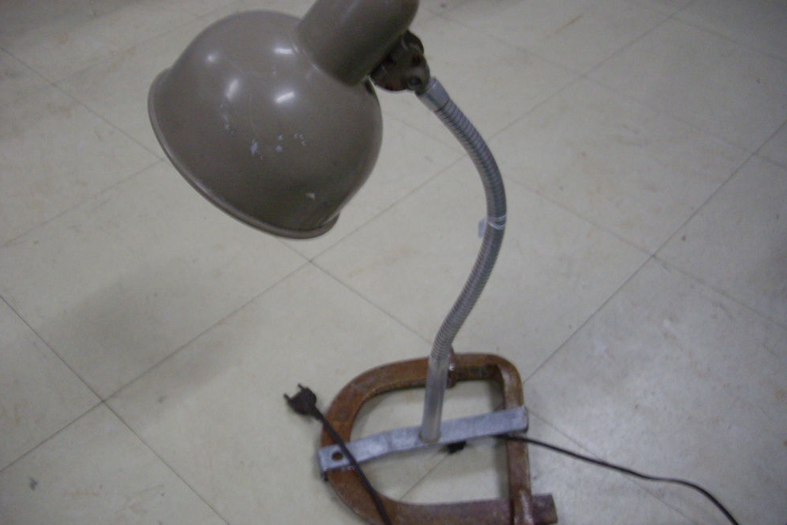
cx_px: 395
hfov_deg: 48.5
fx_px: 875
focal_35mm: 40
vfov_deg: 33.4
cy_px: 273
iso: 400
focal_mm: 7.9
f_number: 2.8
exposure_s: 1/15
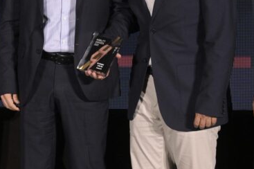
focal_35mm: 165
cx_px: 51
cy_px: -9
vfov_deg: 8.3
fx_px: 1163
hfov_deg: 12.4
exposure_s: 1/125
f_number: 4
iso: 2000
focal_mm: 63
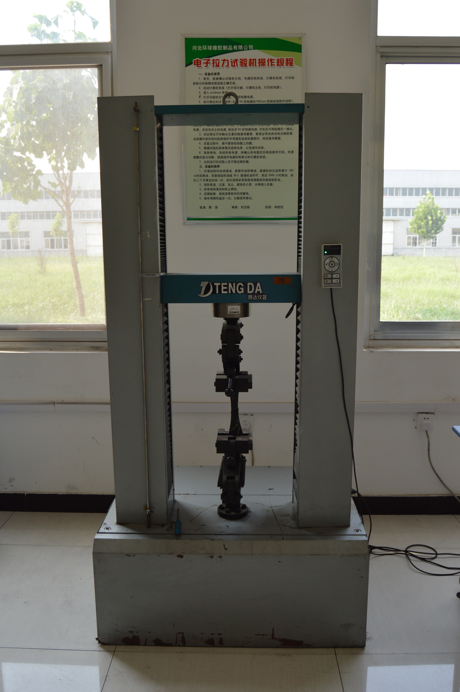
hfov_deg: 39.9
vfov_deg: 57.3
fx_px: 634
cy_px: 346
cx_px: 230
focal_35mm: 33
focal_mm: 22
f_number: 5.6
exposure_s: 1/125
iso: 220
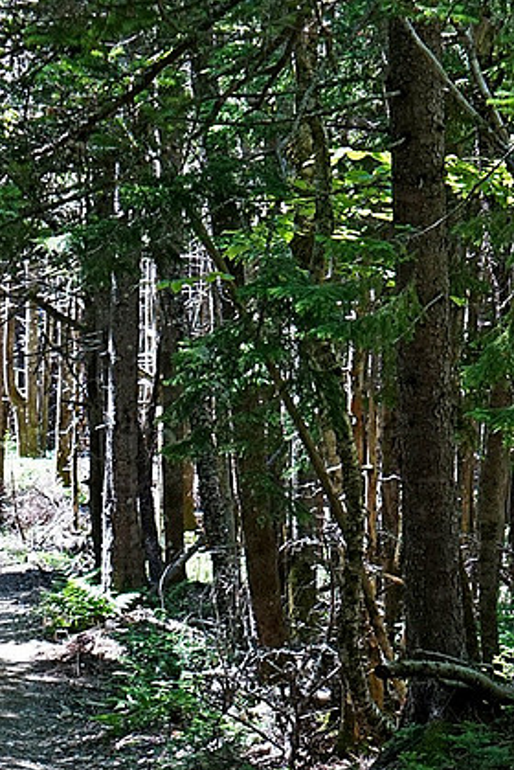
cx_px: 119
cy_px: 735
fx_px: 4044
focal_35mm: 189
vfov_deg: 10.8
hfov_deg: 7.3
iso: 800
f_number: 10
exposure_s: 1/60
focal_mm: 55
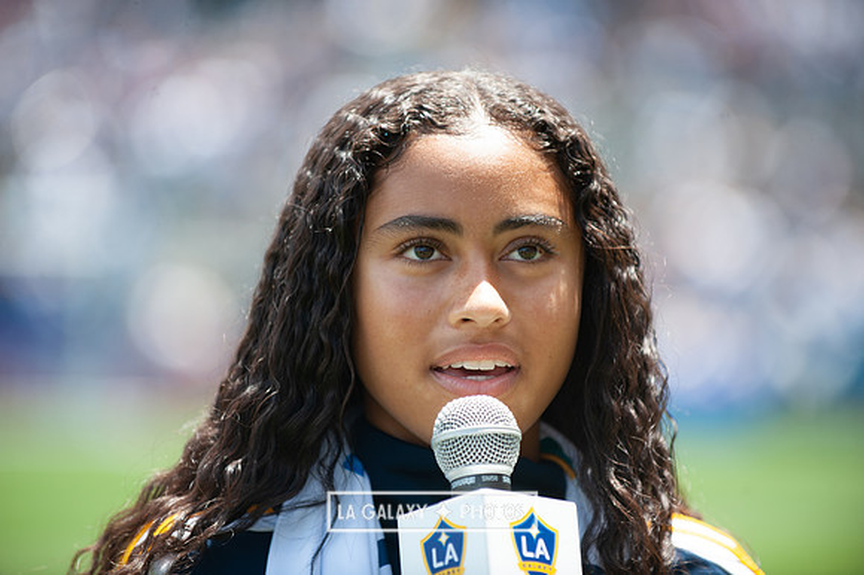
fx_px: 4797
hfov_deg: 10.3
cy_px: 288
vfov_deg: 6.9
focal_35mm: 200
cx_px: 432
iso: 200
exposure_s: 1/640
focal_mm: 200
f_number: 3.5
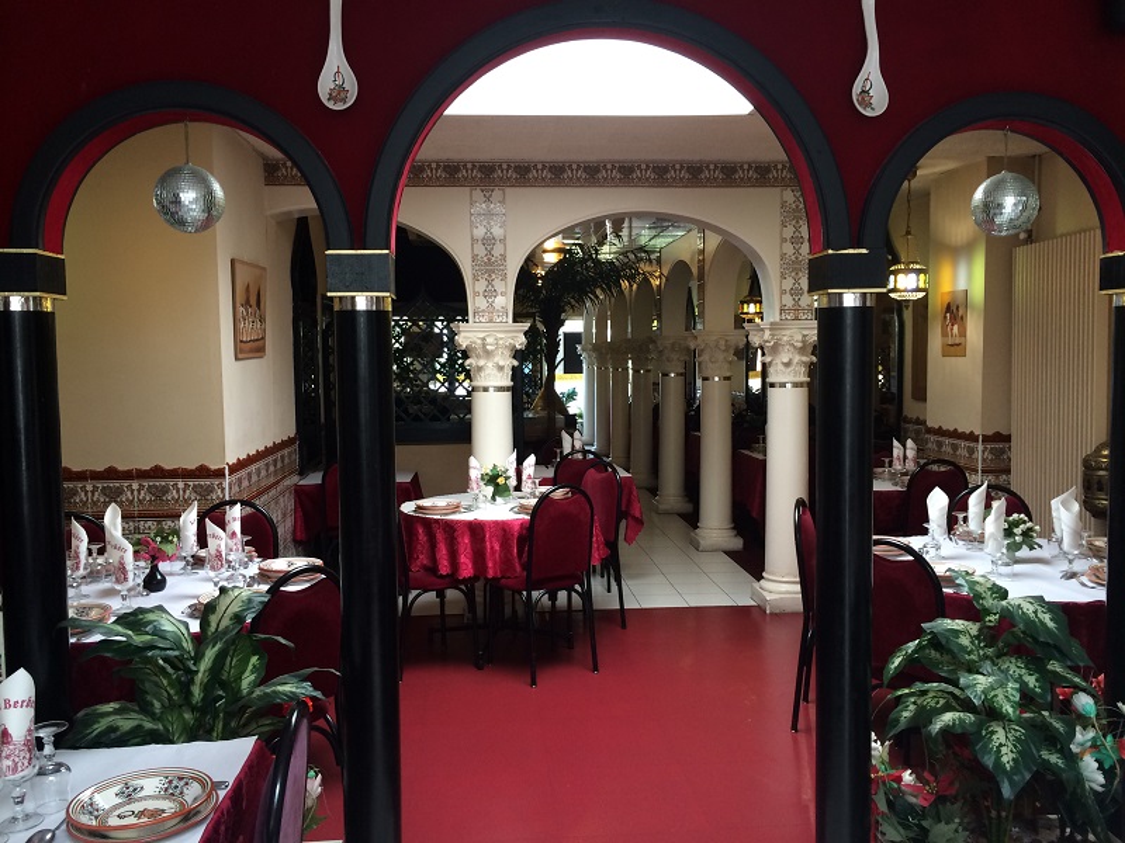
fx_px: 975
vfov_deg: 46.8
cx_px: 562
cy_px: 422
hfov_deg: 60.0
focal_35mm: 30
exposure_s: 1/30
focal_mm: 4.12
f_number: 2.2
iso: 80
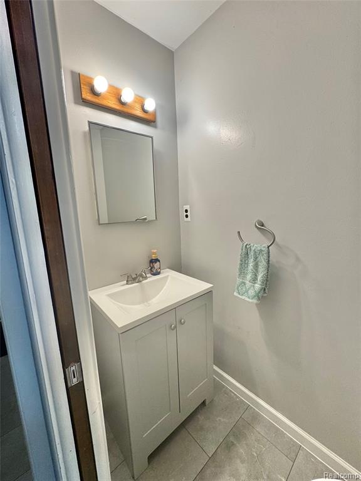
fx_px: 195
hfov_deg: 85.7
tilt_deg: -10.6
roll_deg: +2.3
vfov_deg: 102.1
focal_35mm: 14
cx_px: 180
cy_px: 240
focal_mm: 2.22
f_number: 2.2
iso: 125
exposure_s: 1/120
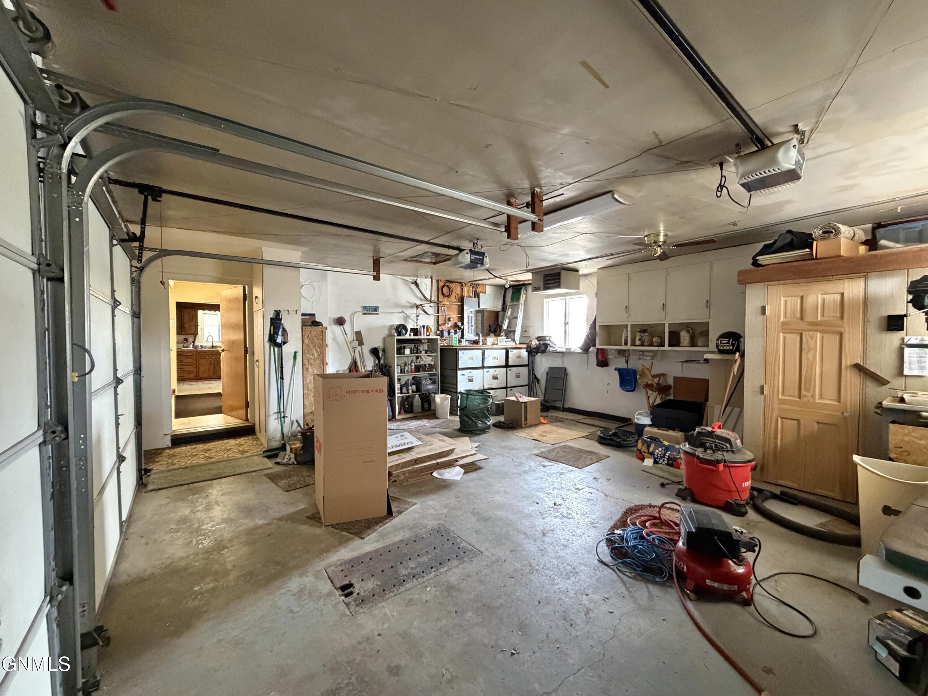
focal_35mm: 14
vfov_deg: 85.7
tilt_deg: -1.5
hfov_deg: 102.1
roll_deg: +0.2
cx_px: 464
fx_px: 375
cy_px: 348
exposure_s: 1/60
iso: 800
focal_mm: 2.22
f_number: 2.2
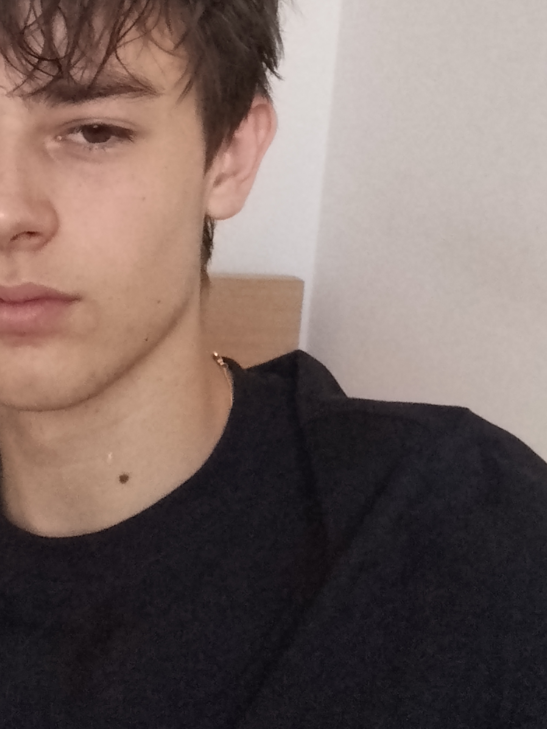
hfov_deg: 26.7
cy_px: 107
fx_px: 1117
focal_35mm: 53
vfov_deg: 34.6
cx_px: 63
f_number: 2.4
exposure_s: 1/33
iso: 320
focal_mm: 3.26
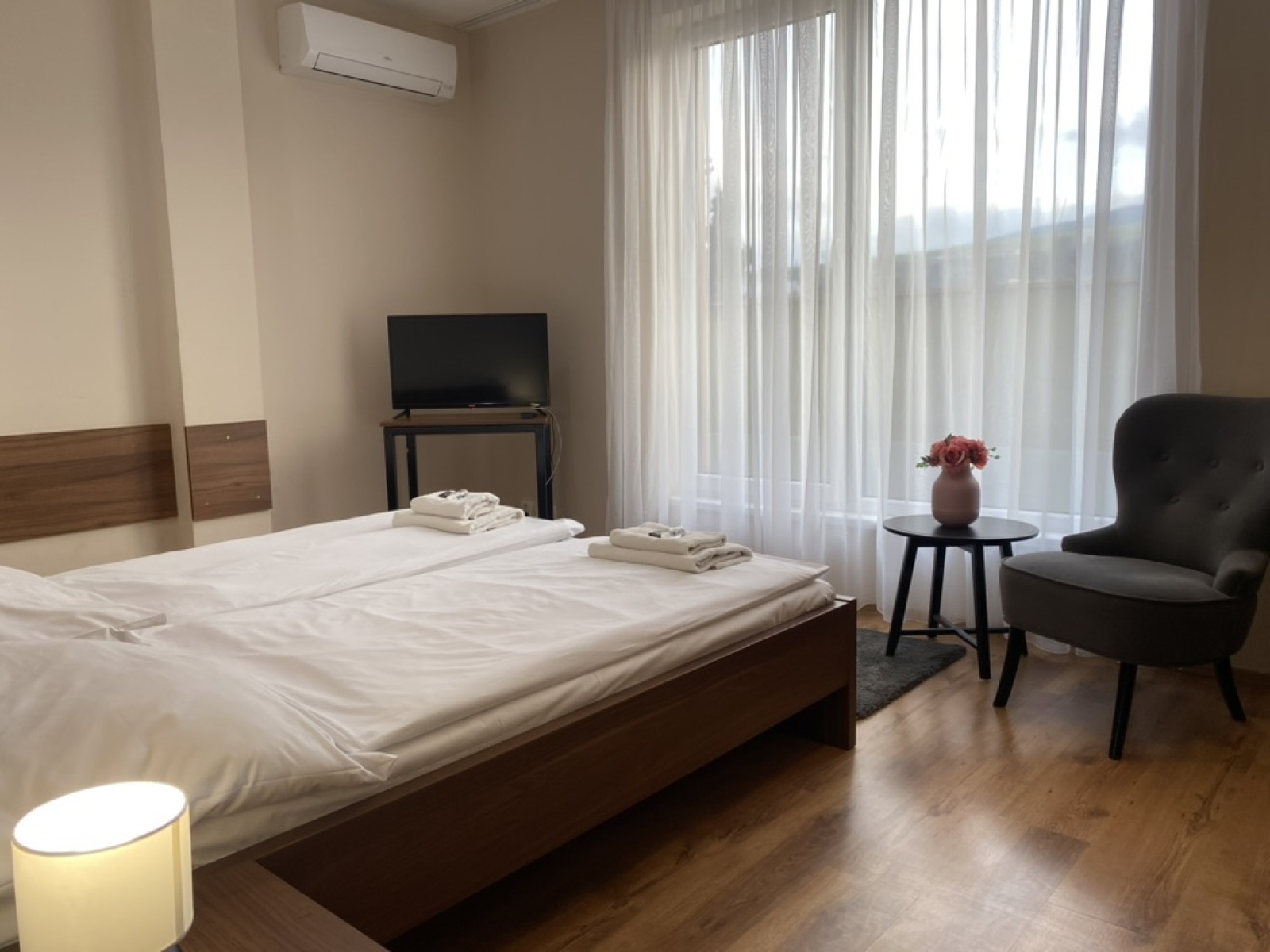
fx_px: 954
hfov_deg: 67.3
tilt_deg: -8.3
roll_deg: +1.6
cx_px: 635
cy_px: 476
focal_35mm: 26
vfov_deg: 53.1
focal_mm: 4.25
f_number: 1.8
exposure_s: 1/100
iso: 64
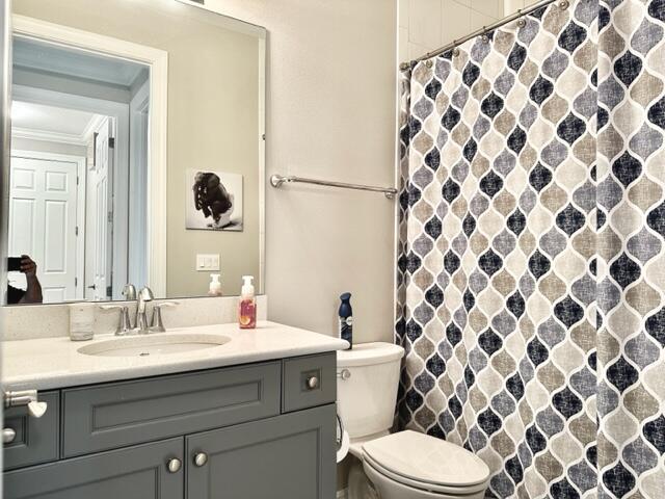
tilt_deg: +0.4
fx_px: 461
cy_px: 250
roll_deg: -0.6
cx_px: 332
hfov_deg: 71.6
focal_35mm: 24
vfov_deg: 56.8
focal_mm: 6.86
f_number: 1.78
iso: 250
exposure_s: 1/60
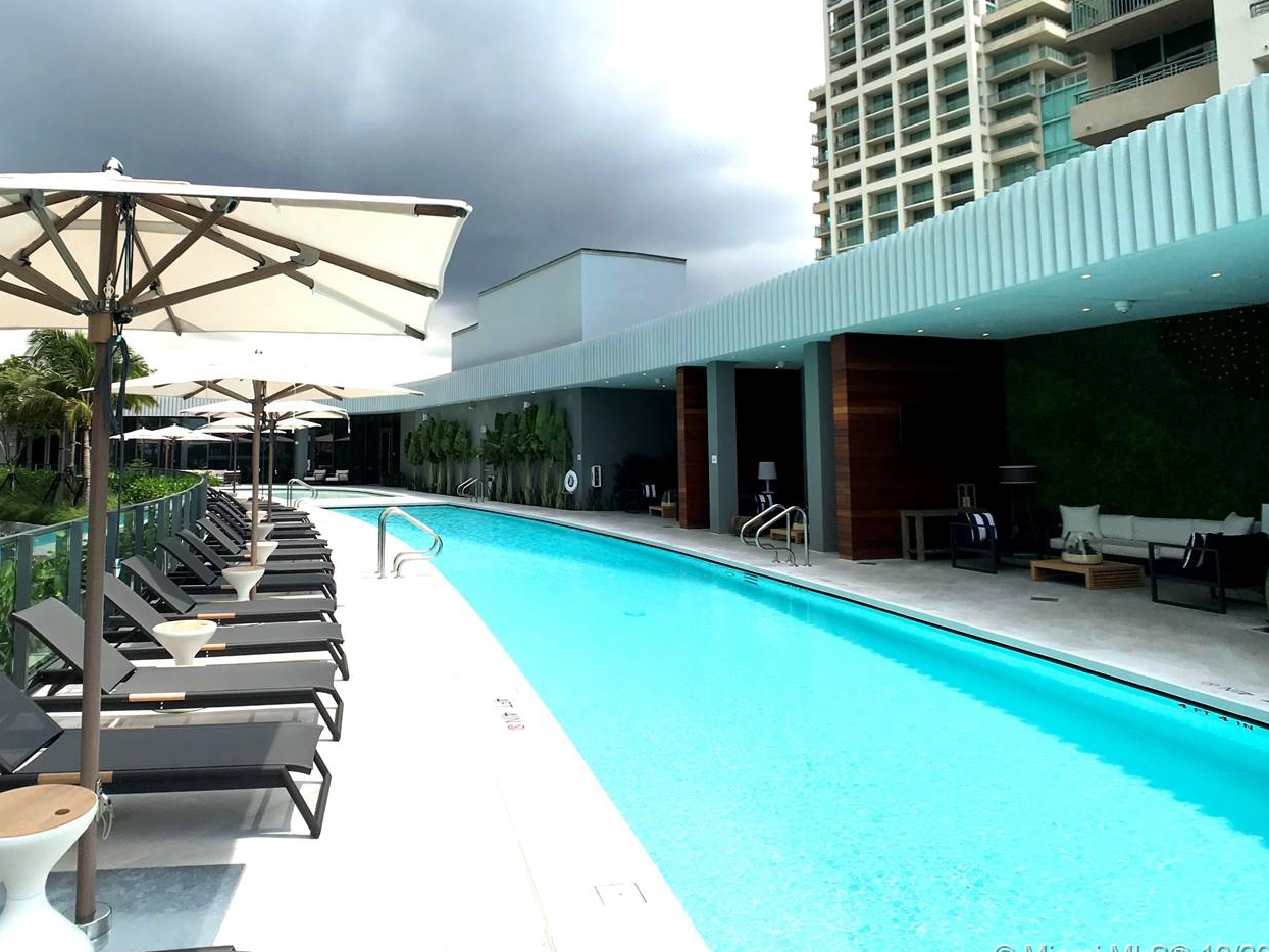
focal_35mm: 36
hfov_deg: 51.0
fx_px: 1320
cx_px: 508
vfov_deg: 39.4
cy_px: 364
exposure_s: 1/1880
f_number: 1.8
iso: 20
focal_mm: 3.99
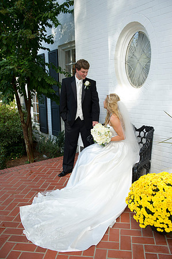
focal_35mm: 32
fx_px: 230
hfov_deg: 41.0
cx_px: 86
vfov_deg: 58.8
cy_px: 130
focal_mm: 32
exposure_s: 1/250
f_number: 5
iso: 400
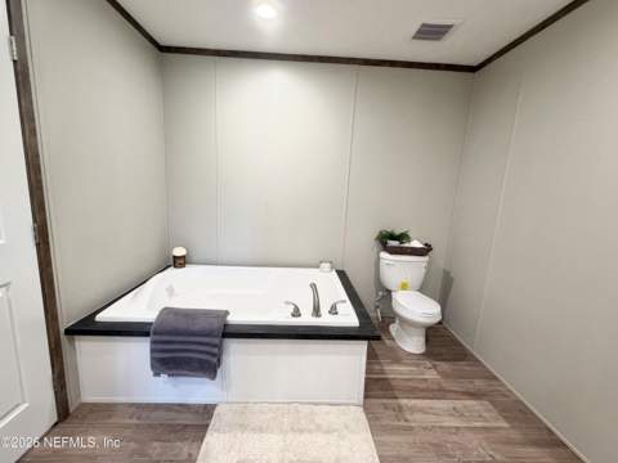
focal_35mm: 14
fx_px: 250
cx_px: 309
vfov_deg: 85.7
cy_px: 232
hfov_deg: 102.1
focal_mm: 2.22
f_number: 2.2
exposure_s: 1/120
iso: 320
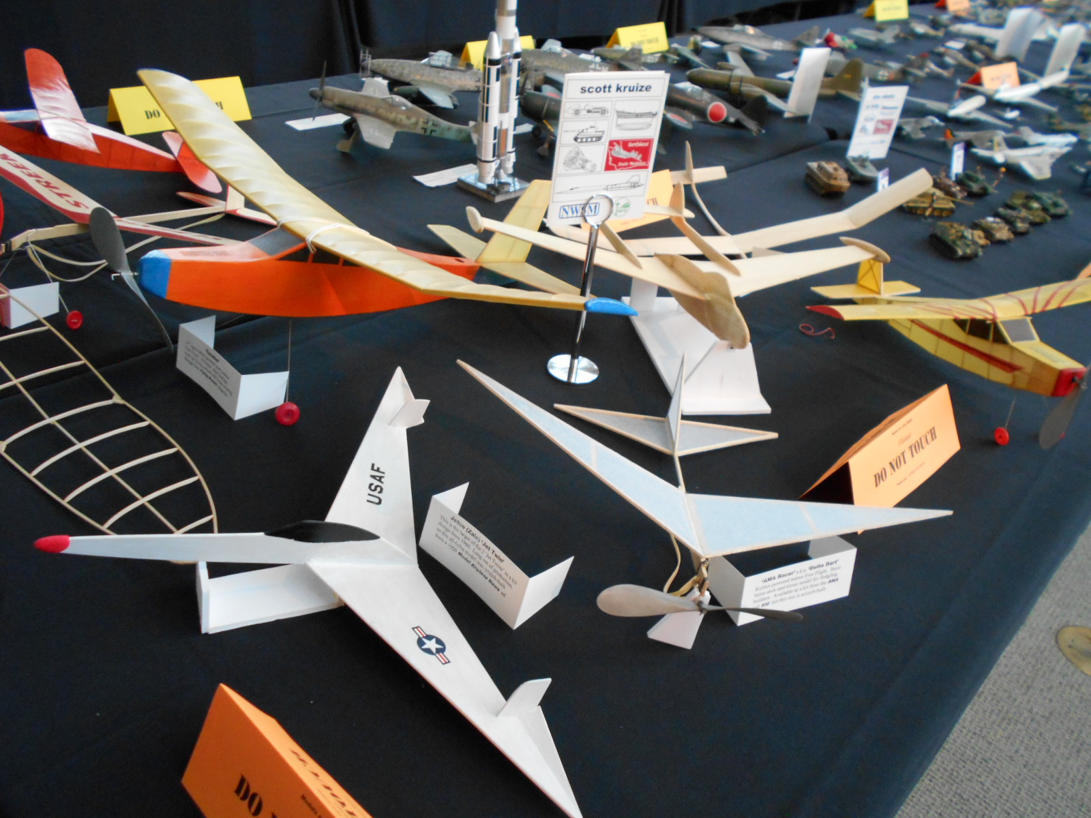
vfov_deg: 53.1
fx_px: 819
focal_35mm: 26
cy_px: 409
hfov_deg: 67.3
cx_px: 546
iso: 360
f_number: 3.2
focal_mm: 4.6
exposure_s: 1/30
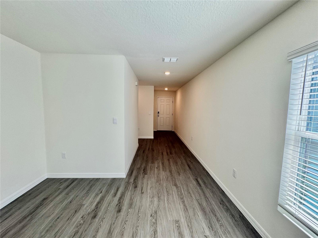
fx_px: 129
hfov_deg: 102.1
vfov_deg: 85.7
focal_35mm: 14
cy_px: 119
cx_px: 159
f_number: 2.2
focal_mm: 2.22
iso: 80
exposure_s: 1/120
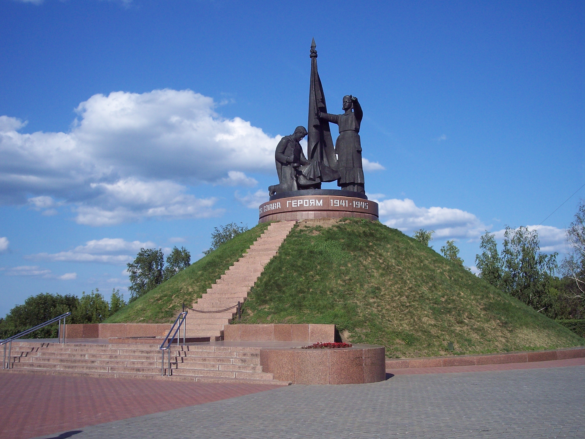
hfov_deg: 46.8
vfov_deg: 36.0
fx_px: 676
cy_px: 217
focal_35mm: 40
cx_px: 286
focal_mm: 8
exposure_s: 1/500
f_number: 5.6
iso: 100
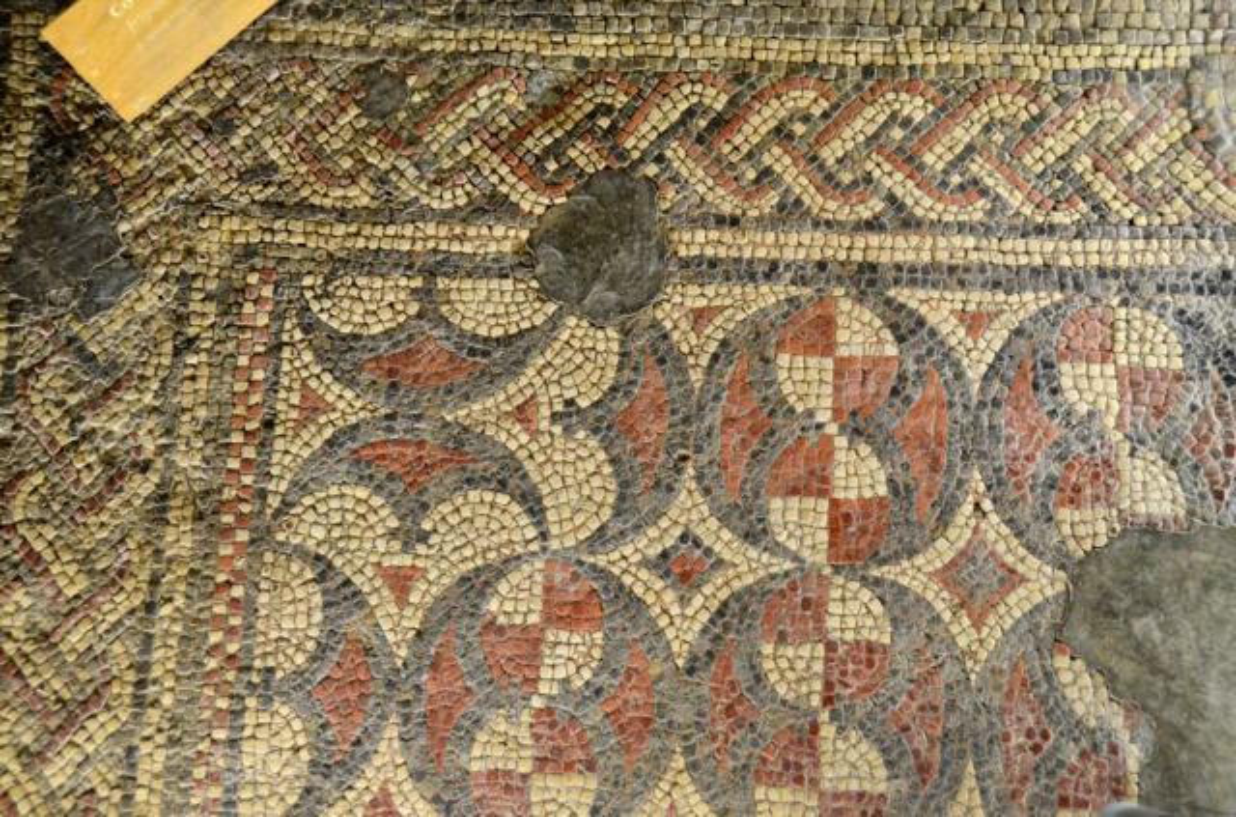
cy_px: 408
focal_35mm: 44
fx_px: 1489
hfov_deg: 45.1
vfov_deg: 30.7
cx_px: 618
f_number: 4
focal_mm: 29
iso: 1600
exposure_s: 1/40
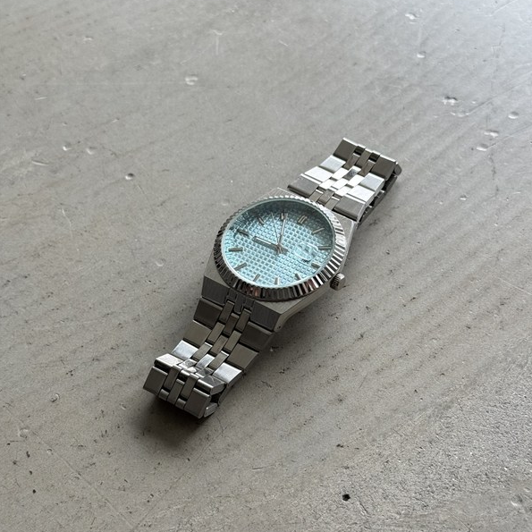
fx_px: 991
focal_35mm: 57
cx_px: 266
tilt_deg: -51.5
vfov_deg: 30.0
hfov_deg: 30.0
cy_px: 273
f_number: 1.78
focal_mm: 6.76
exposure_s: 1/396
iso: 80
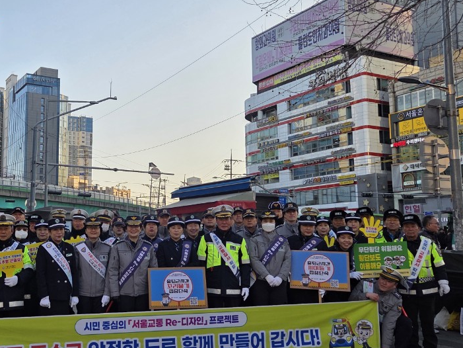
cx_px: 131
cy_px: 173
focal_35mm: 42
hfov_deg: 43.7
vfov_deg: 34.4
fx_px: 562
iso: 80
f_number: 1.8
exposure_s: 1/2140
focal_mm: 5.4
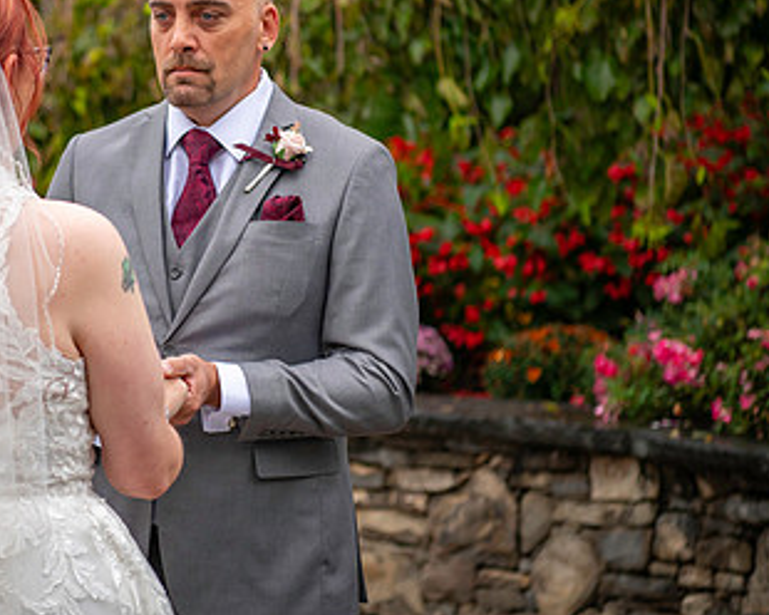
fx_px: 2799
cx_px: 136
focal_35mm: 123
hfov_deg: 15.5
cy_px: 188
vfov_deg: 12.5
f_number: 2.8
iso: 800
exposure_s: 1/2500
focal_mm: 70
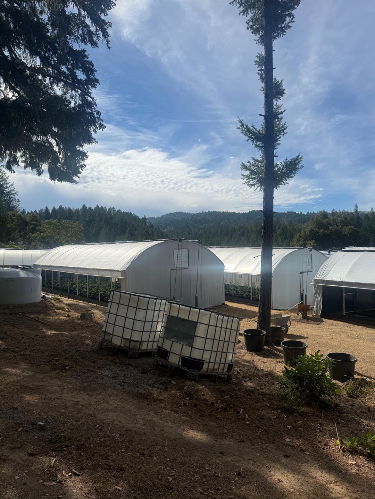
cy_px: 258
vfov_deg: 69.4
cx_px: 191
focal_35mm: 25
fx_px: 361
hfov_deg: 54.9
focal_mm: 6.76
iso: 80
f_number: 1.78
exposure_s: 1/8130
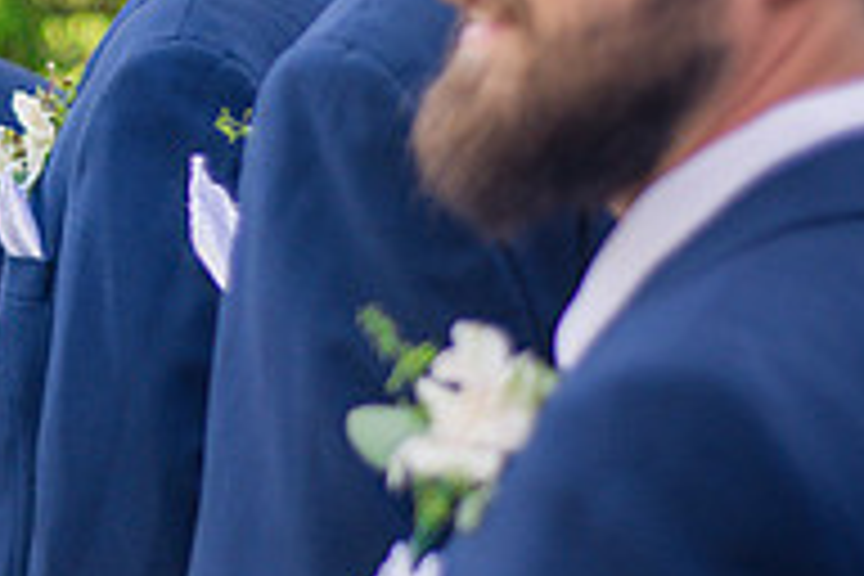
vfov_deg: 9.0
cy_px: 29
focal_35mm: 151
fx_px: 3624
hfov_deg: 13.1
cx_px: -292
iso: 400
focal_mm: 50
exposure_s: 1/1000
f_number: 2
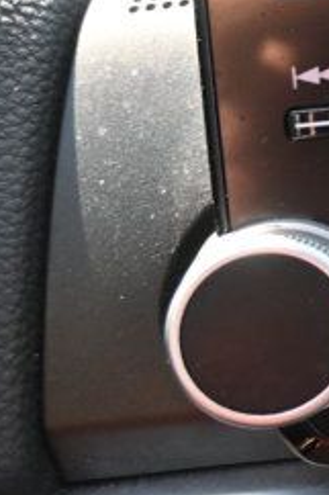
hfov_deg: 8.8
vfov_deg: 15.8
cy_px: -10
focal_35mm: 127
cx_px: 1003
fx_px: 1743
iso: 400
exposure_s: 1/160
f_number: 3.8
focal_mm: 20
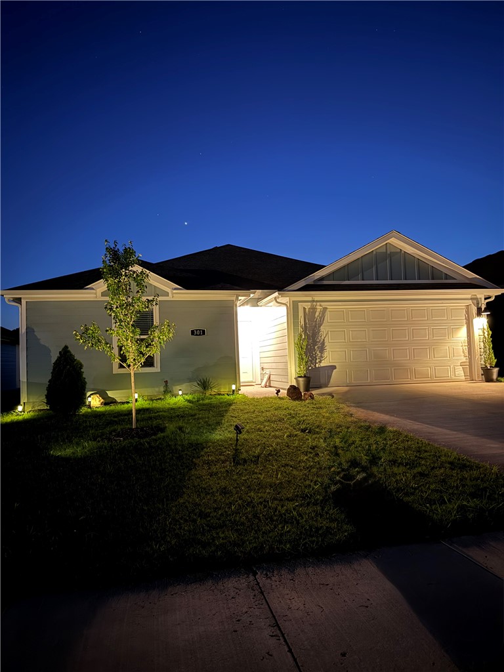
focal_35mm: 24
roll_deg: +1.4
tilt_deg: +4.2
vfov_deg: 71.6
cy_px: 336
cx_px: 252
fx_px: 466
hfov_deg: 56.8
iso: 1250
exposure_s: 1/5
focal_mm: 6.76
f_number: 1.78
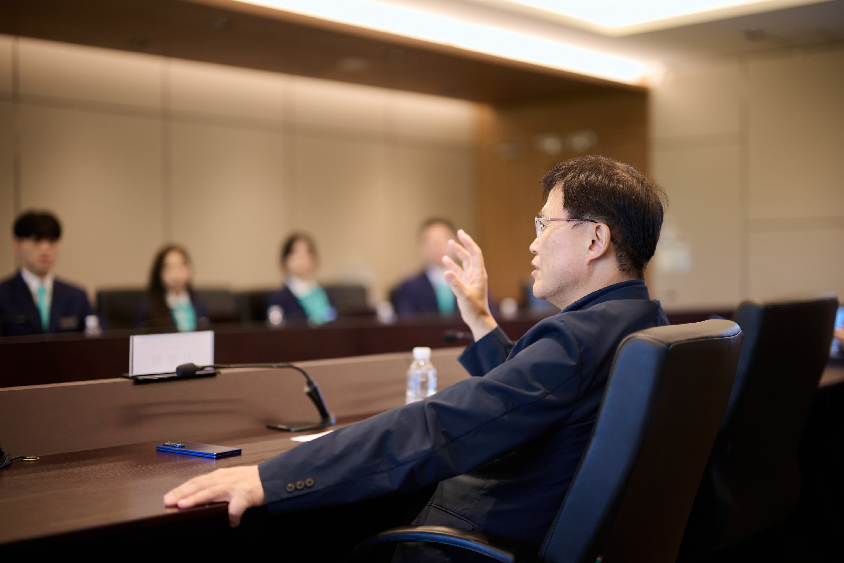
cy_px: 282
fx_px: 1172
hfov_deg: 39.6
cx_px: 422
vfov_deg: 27.0
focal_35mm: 50
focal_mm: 50
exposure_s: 1/125
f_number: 1.2
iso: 160
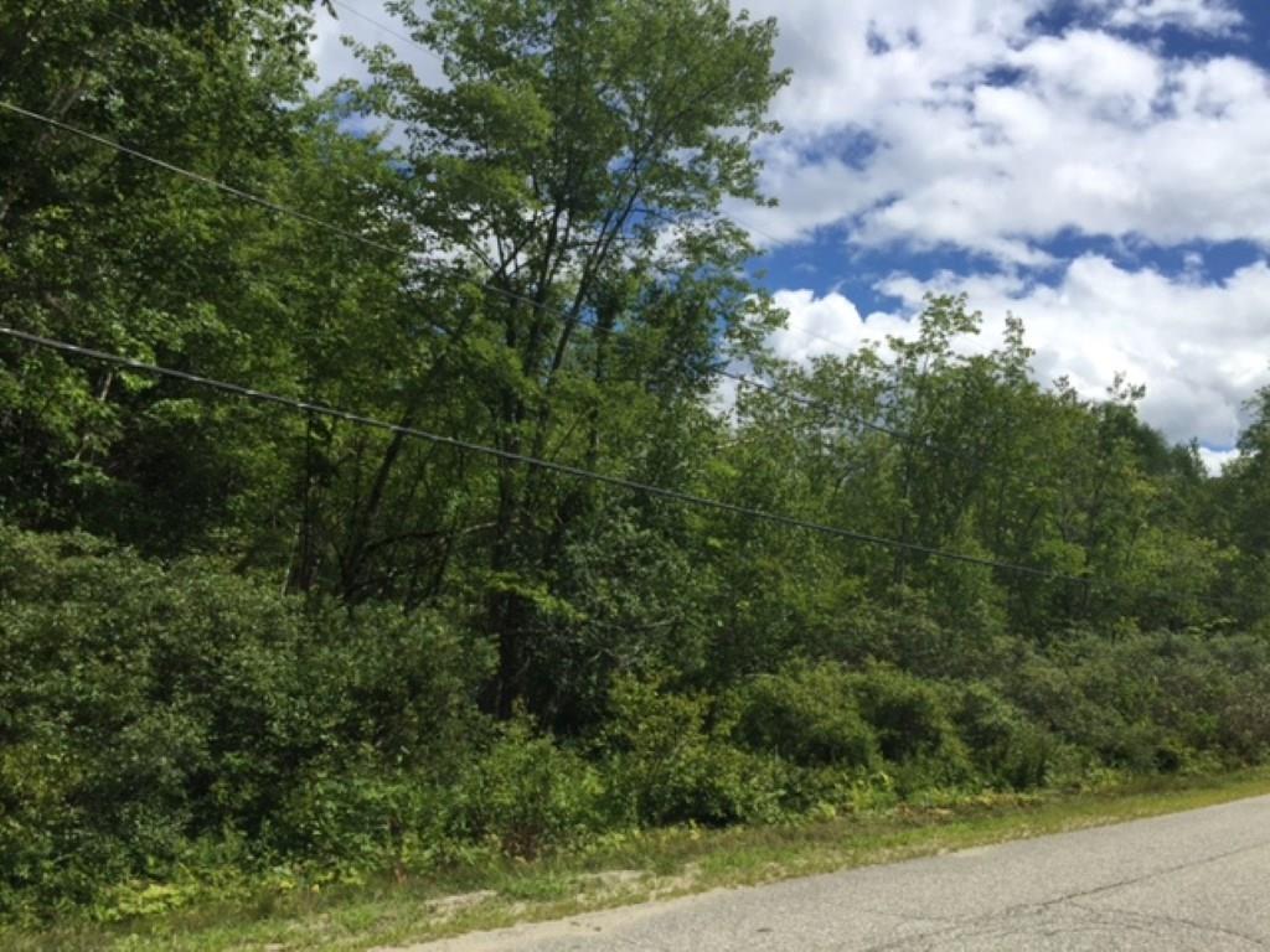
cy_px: 476
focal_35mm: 29
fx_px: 1064
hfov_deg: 61.7
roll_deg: -1.6
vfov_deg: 48.2
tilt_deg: +8.4
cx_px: 635
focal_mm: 4.15
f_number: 2.2
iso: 32
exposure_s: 1/3049
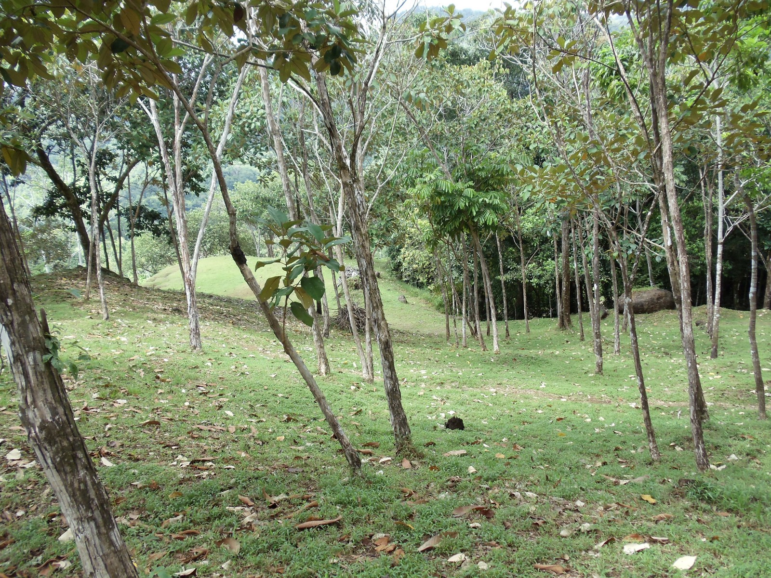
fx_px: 980
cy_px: 289
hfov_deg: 42.9
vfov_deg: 32.9
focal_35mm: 44
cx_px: 386
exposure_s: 1/200
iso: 100
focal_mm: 6
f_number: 3.5
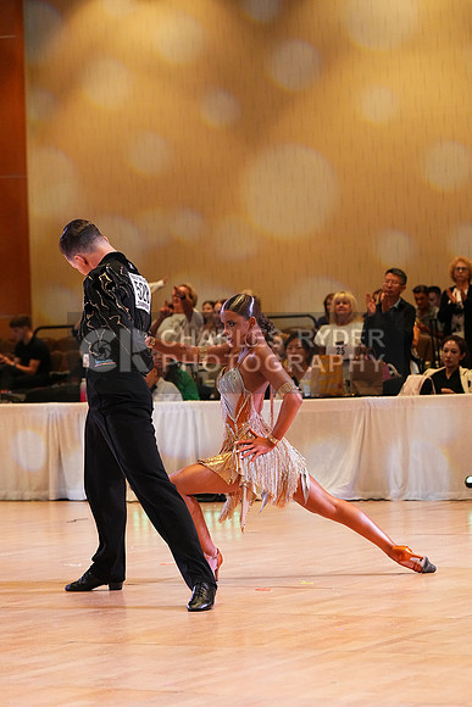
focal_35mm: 111
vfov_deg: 18.4
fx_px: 2182
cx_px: 236
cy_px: 354
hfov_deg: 12.3
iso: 5000
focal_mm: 111
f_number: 5
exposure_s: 1/320
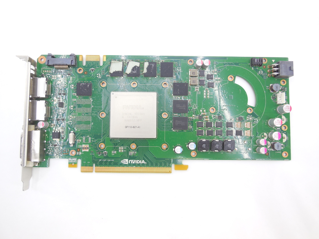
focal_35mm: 25
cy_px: 120
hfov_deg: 69.4
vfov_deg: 54.9
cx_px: 160
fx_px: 230
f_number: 3.1
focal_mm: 4.5
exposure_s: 1/60
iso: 125
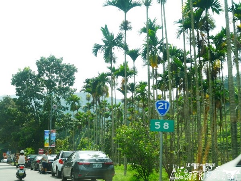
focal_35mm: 50
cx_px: 120
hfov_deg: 38.2
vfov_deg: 29.1
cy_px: 90
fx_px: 348
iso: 200
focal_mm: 25
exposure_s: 1/125
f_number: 6.3
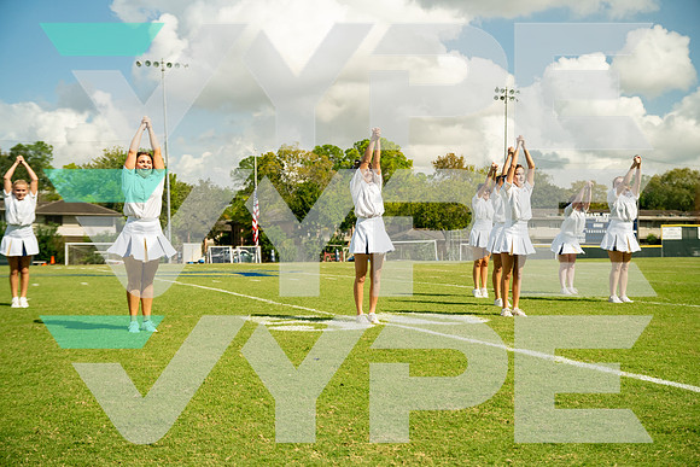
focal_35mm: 44
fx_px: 856
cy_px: 234
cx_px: 350
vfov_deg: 30.5
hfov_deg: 44.5
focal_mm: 44
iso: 800
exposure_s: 1/800
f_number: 3.5
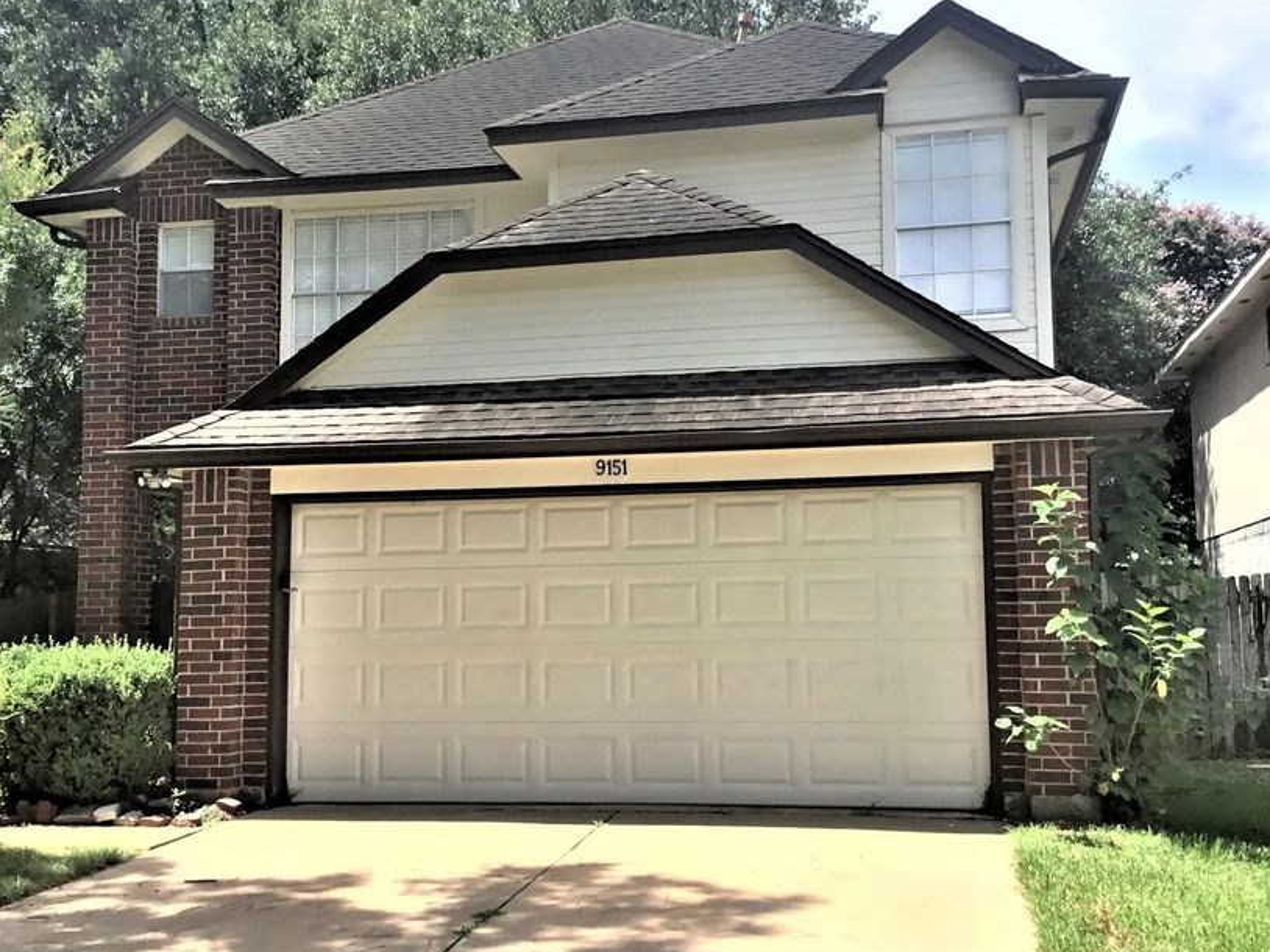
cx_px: 573
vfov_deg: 36.8
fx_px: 1430
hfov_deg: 47.8
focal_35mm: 39
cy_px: 446
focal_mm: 3.3
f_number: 2.4
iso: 25
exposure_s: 1/981
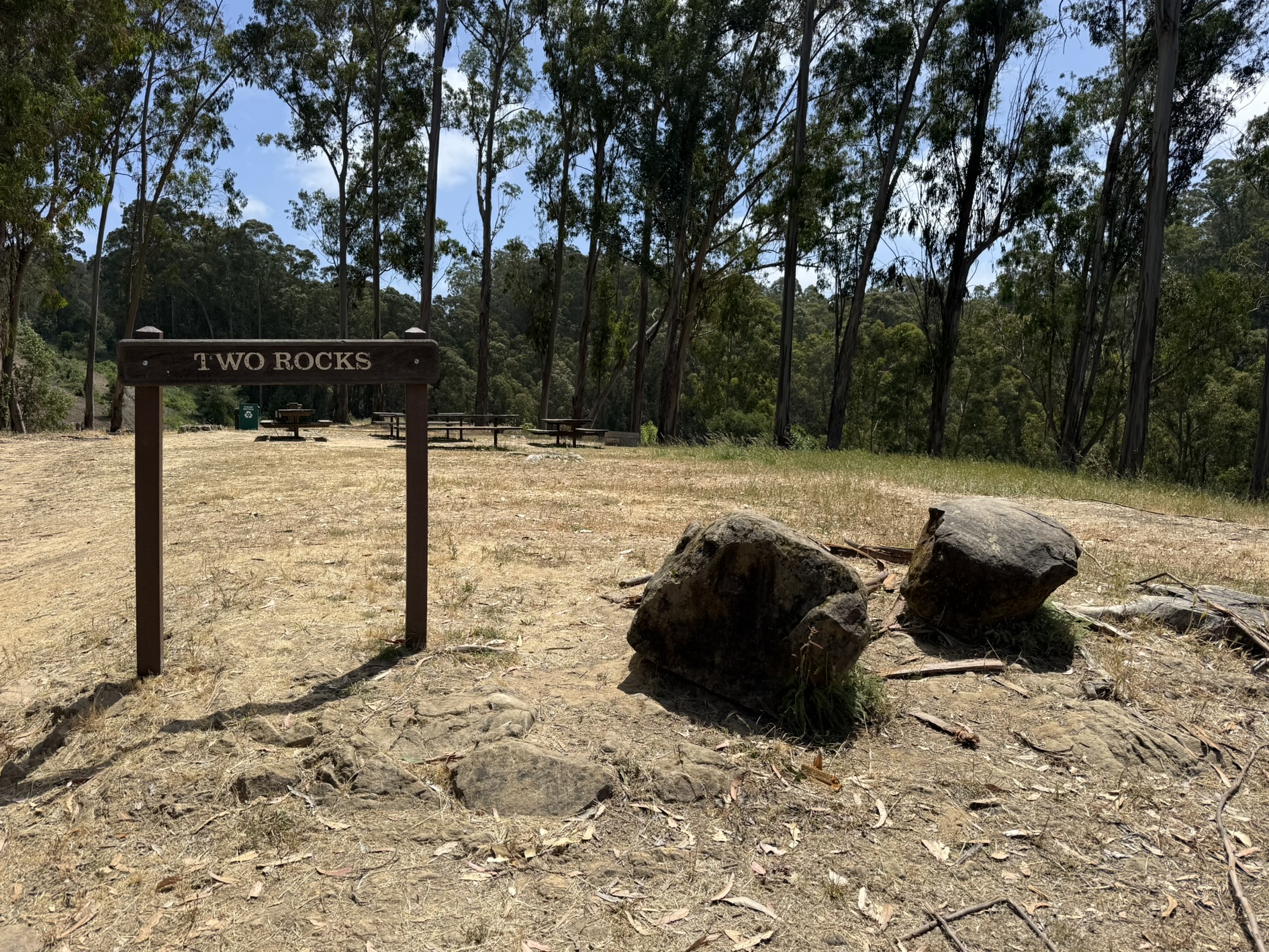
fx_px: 953
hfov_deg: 67.2
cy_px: 461
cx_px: 585
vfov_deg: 53.1
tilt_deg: -3.0
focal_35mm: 26
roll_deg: +0.1
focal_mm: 6.76
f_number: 1.78
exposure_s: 1/4405
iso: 80
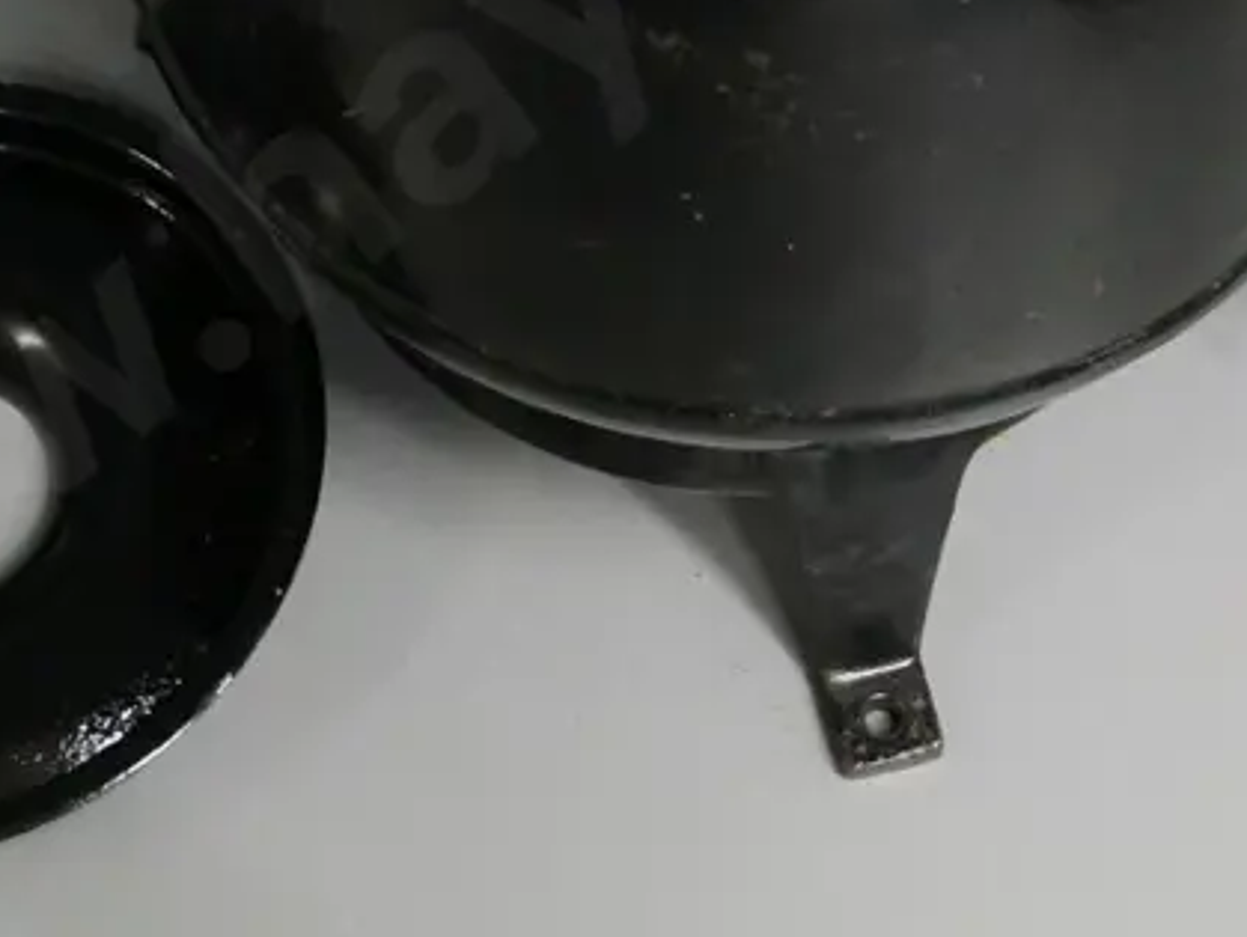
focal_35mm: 83
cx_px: 795
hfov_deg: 23.5
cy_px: -155
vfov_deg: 17.1
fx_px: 2993
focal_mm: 17
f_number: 5
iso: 3200
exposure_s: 1/100
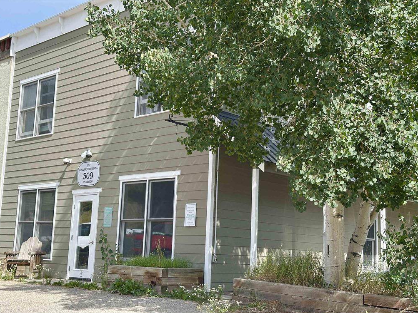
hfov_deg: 38.9
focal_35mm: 49
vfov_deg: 29.7
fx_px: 592
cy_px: 159
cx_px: 208
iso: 64
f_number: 1.78
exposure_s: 1/1171
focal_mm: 6.86
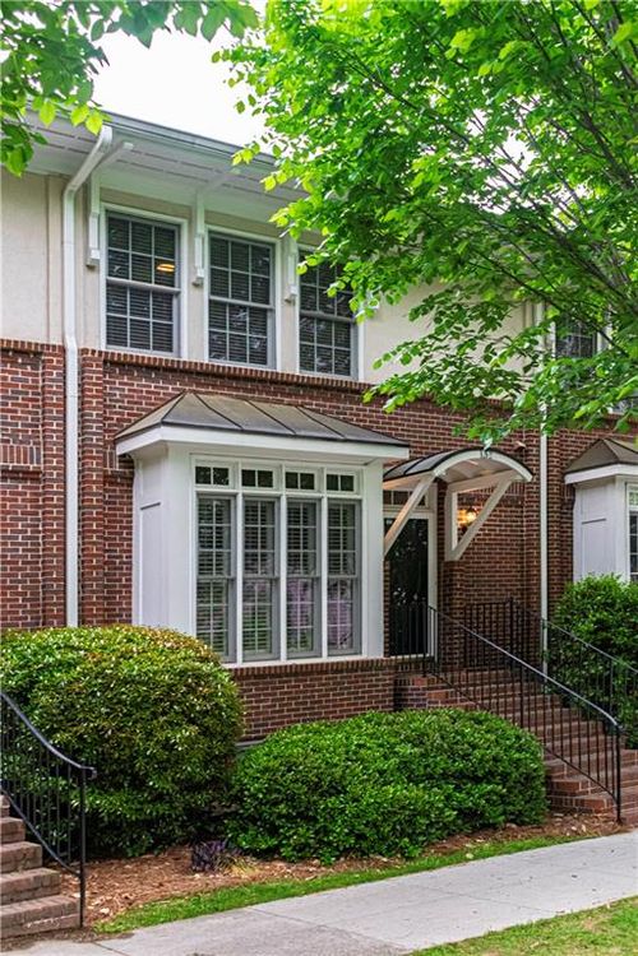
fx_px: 1077
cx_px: 319
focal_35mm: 40
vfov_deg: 47.9
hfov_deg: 33.0
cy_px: 478
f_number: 5.6
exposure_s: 1/100
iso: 1600
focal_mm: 27
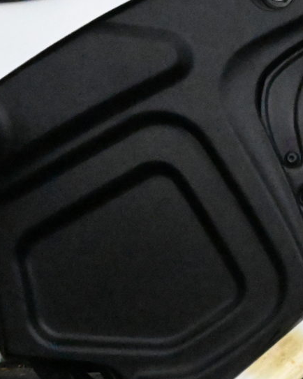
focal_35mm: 186
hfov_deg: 7.9
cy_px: 253
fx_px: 2086
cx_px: 641
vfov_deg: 10.4
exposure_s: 1/8000
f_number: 16
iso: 25600
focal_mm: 42
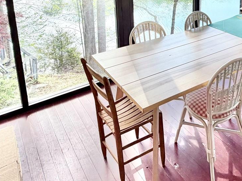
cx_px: 191
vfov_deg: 33.3
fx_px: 273
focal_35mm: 39
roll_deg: +0.6
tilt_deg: -13.3
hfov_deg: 45.6
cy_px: -5
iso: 64
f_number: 2.2
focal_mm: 2.22
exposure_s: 1/120
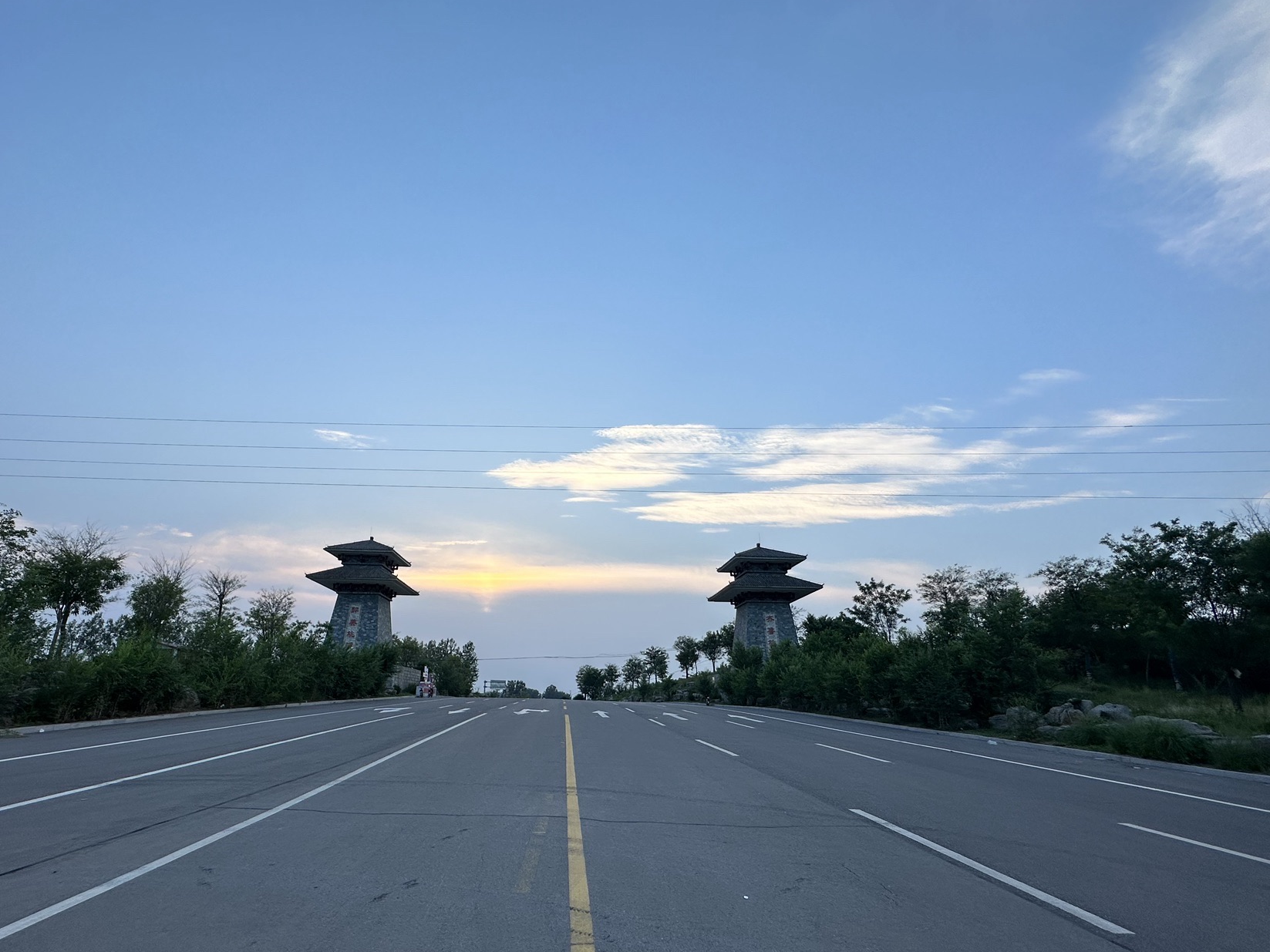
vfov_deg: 74.4
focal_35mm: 17
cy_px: 537
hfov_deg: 90.6
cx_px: 561
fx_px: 624
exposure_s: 1/903
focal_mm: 2.22
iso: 50
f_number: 2.2
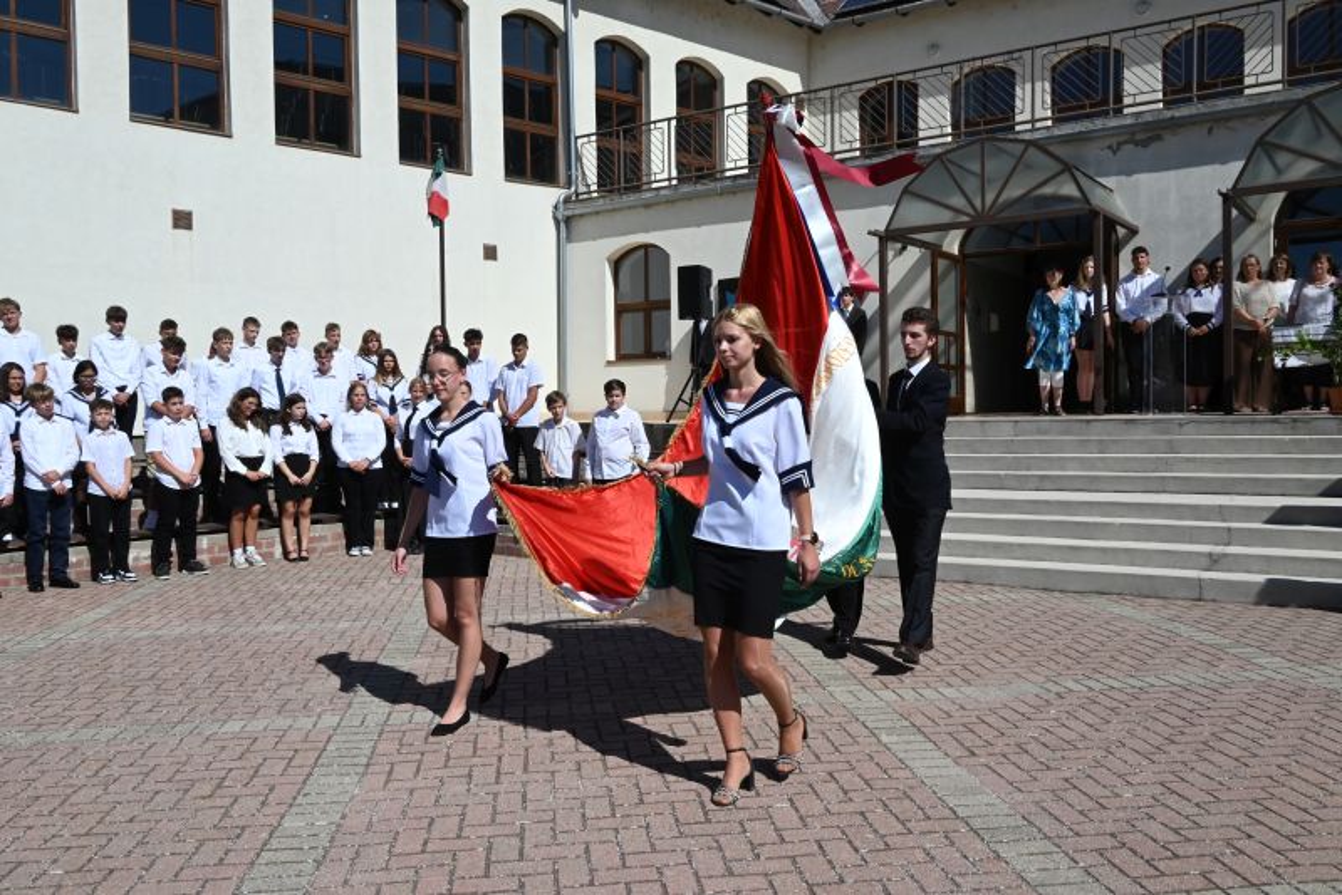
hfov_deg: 61.1
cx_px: 671
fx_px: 1137
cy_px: 448
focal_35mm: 30
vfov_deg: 43.0
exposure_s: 1/1600
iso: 1600
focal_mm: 30.5
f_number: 20
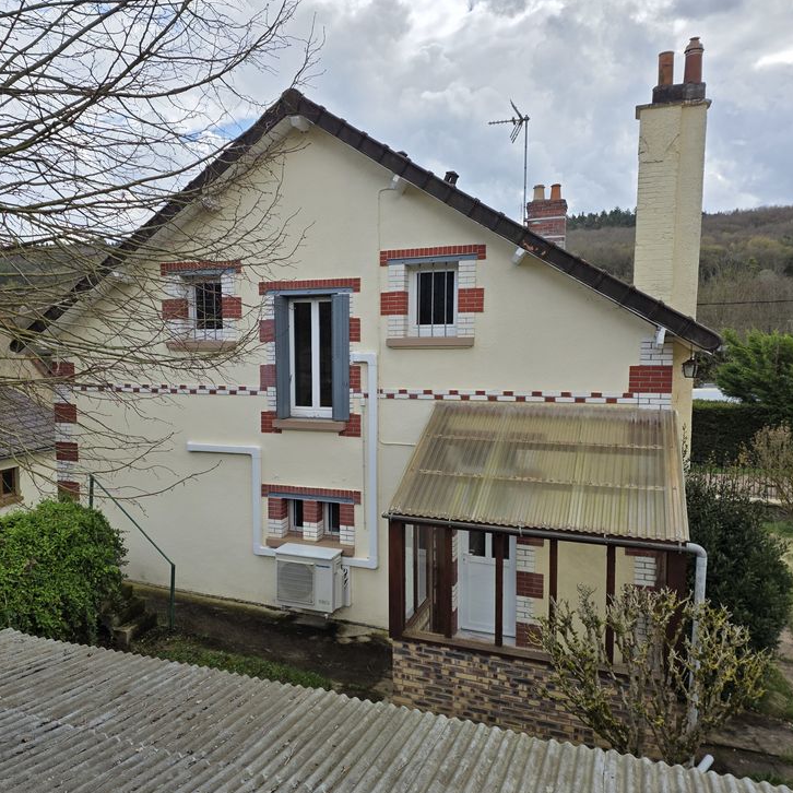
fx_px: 726
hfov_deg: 56.9
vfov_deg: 57.3
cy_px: 406
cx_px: 319
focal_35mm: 28
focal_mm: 6.3
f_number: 1.7
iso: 80
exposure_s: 1/3727
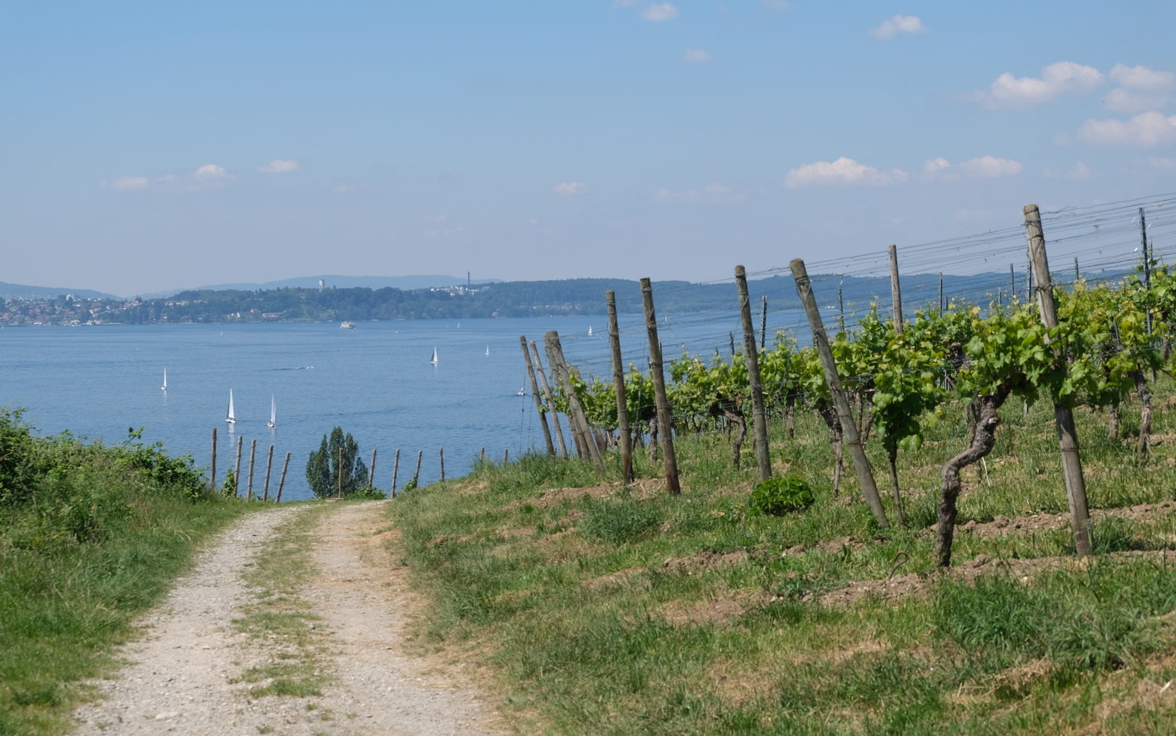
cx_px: 589
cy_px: 350
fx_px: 2468
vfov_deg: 16.9
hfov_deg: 26.8
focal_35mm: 77
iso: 200
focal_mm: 50
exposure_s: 1/500
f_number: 8
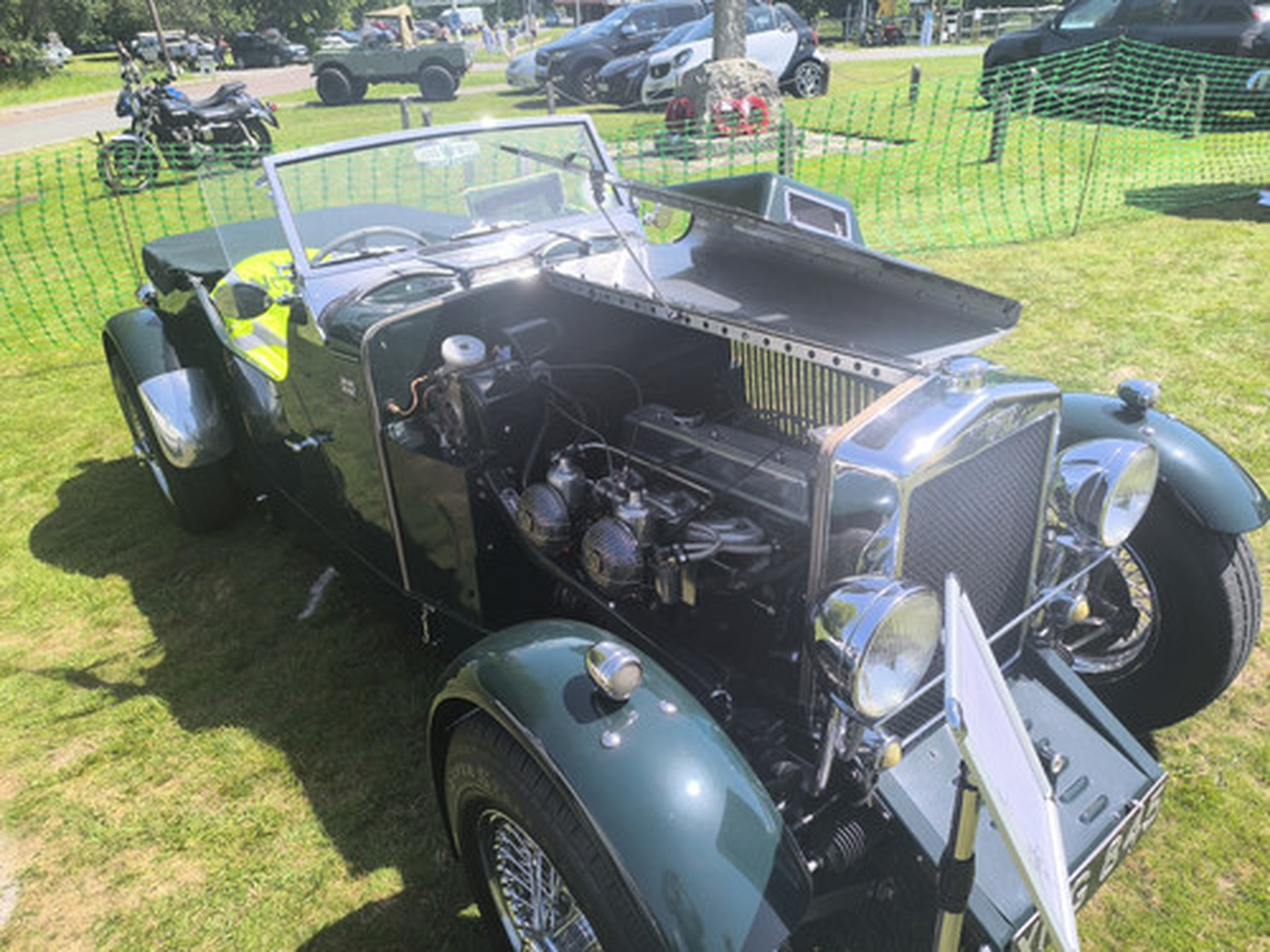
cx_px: 635
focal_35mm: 23
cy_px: 476
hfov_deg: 73.9
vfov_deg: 58.9
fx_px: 844
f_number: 1.65
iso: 50
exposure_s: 1/879
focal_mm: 6.14
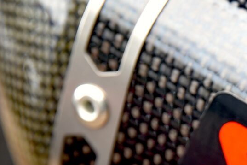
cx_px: 357
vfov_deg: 4.1
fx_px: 2291
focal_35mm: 334
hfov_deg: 6.1
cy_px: 243
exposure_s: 1/60
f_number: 4
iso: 200
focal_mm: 70
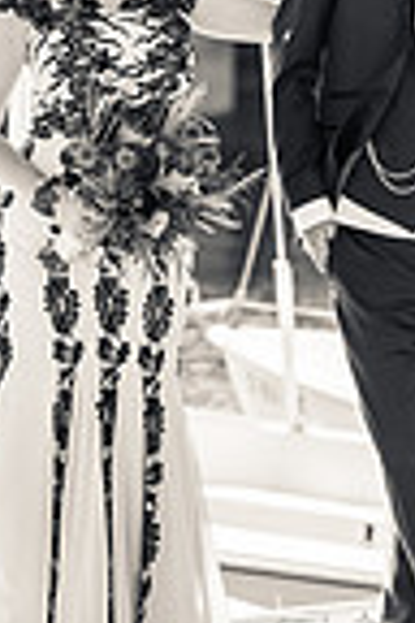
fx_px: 5948
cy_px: -65
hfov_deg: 4.0
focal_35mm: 344
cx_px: 238
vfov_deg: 6.0
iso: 200
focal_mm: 110
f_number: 2.8
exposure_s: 1/1250
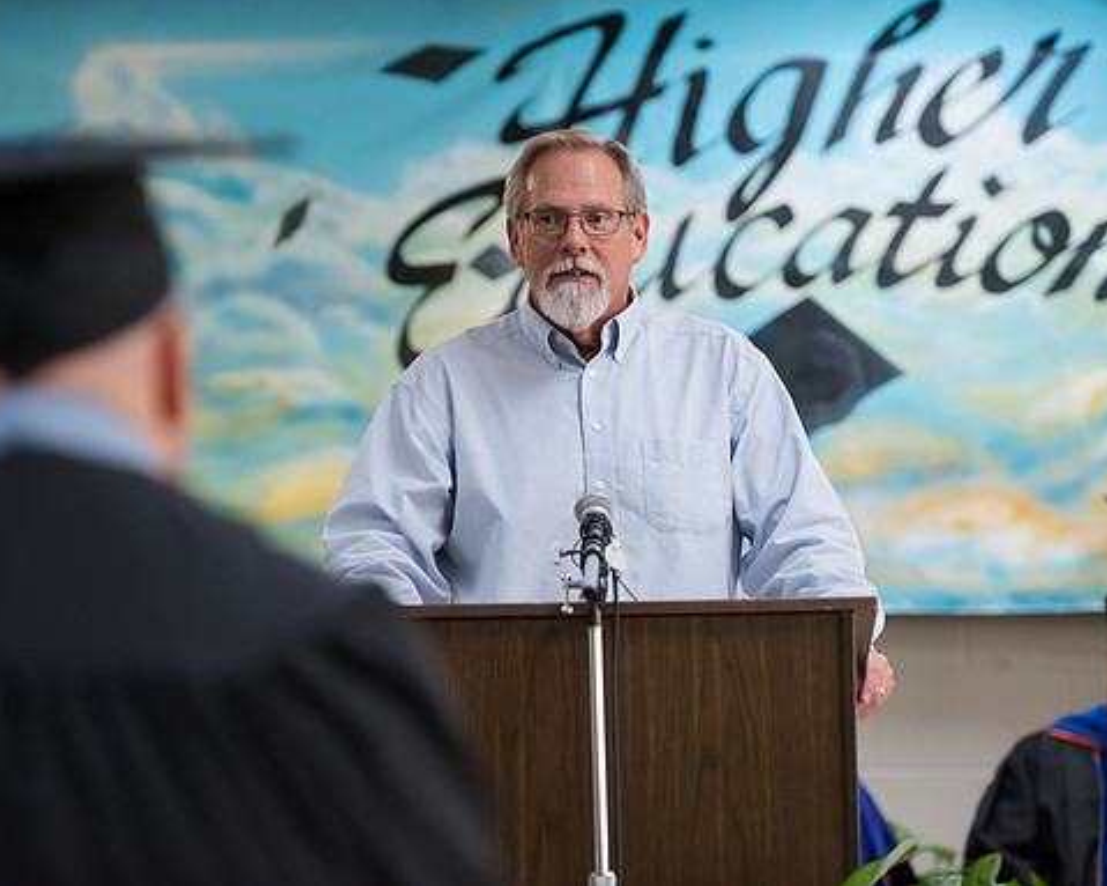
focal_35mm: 142
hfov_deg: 13.6
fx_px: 4651
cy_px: 441
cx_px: 541
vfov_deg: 10.9
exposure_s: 1/200
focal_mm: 125
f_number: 3.2
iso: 2500
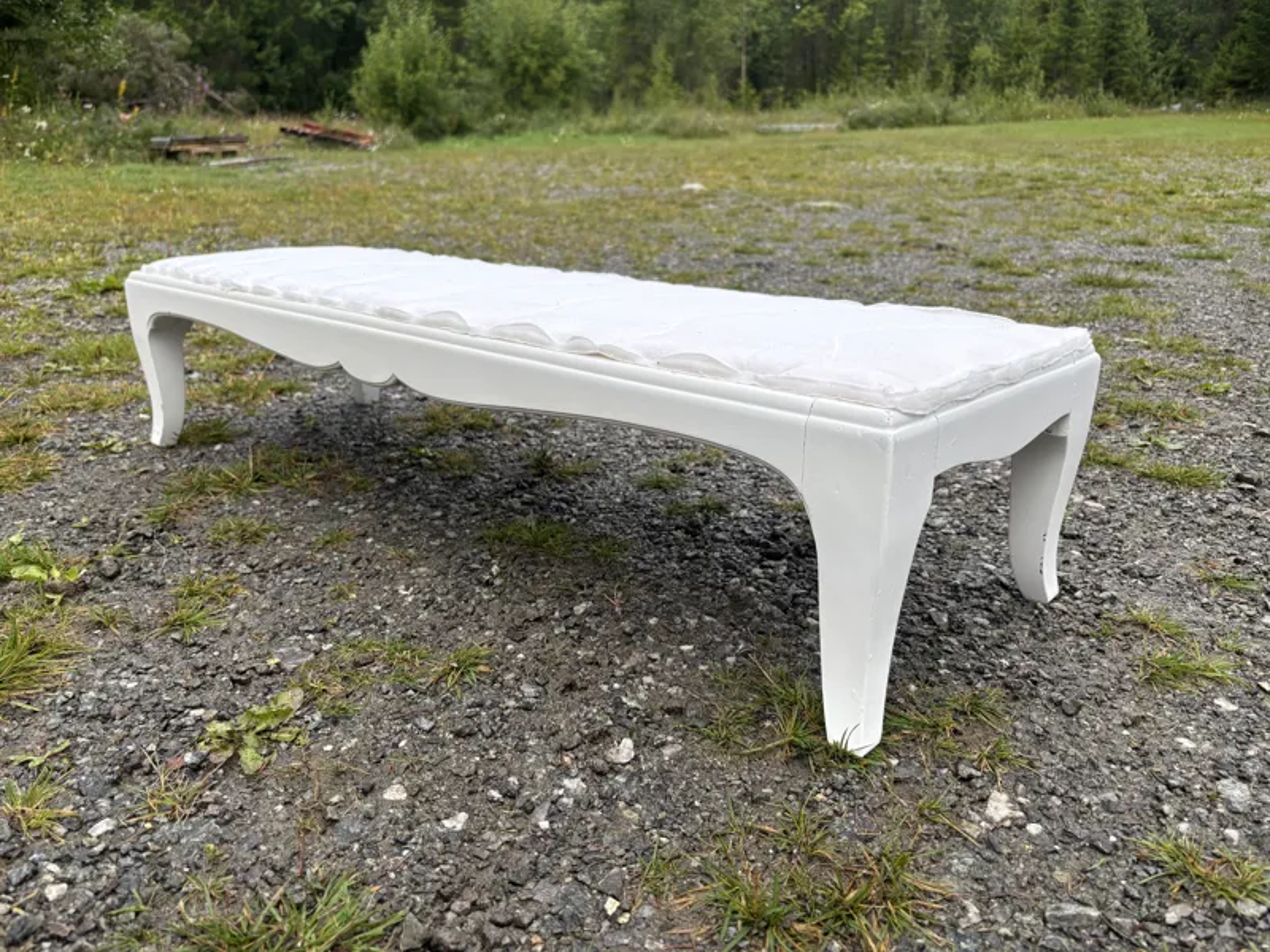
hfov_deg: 67.3
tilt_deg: -18.6
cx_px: 635
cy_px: 476
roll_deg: +2.2
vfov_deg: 53.1
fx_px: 954
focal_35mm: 26
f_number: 1.6
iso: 50
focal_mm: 5.96
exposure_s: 1/792
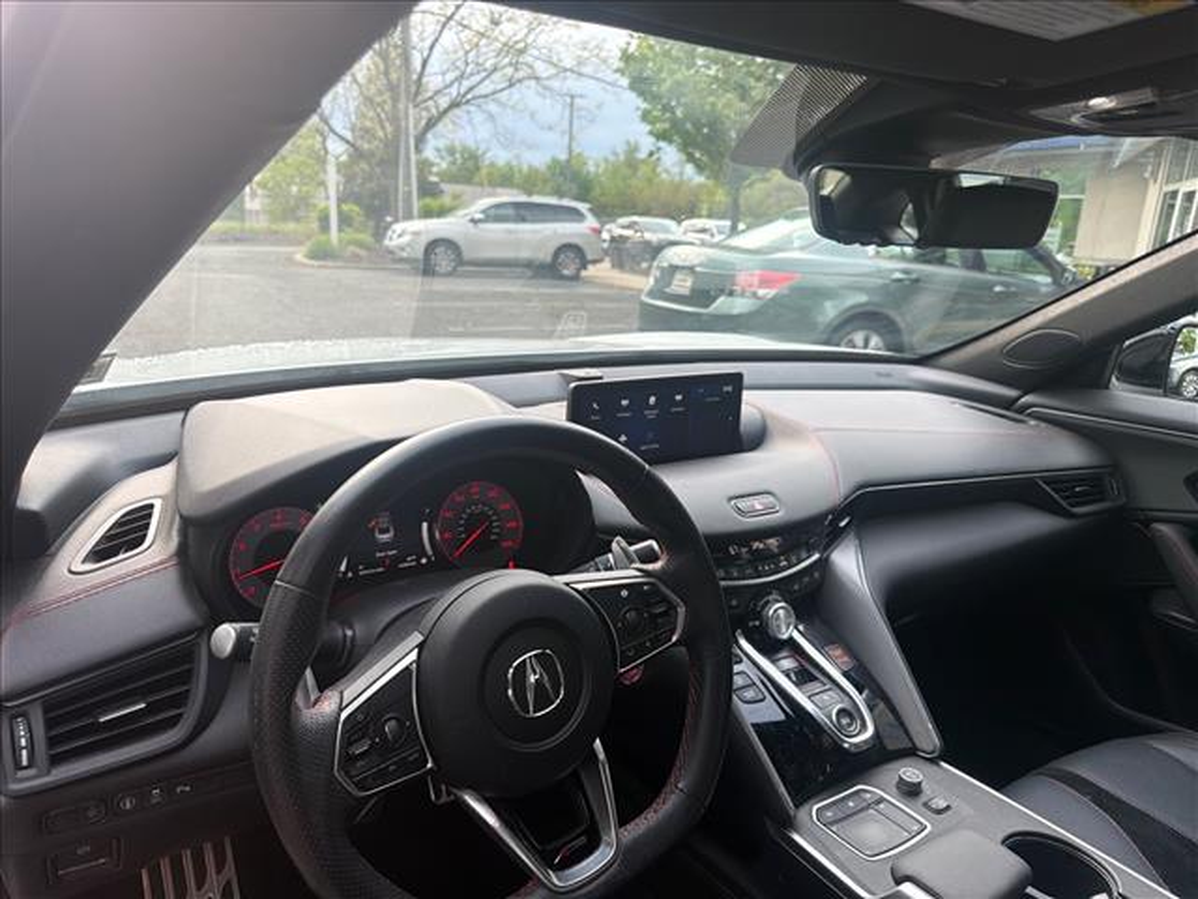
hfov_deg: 71.6
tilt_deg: -16.2
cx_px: 599
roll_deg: -3.7
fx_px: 831
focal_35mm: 24
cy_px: 450
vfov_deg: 56.8
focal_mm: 6.76
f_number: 1.78
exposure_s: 1/291
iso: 64
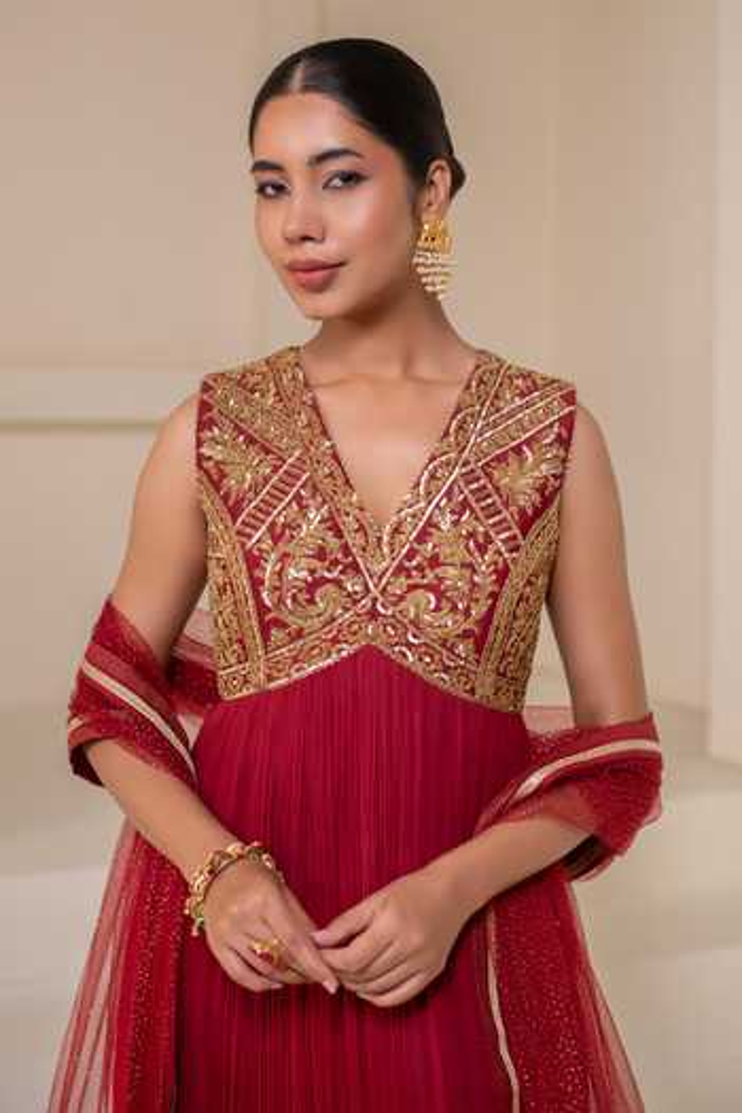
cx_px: 371
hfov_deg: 27.0
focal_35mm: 50
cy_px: 556
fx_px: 1546
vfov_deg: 39.6
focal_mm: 50
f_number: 2.5
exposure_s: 1/160
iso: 500
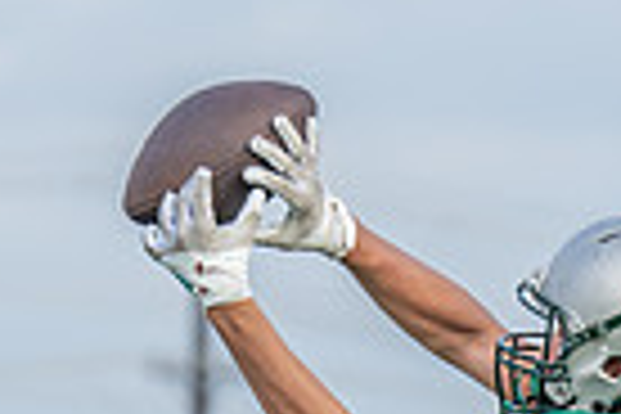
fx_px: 11608
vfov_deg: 2.0
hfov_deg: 3.1
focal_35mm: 673
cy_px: 739
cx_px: 681
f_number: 2.8
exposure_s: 1/1600
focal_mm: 116
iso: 500
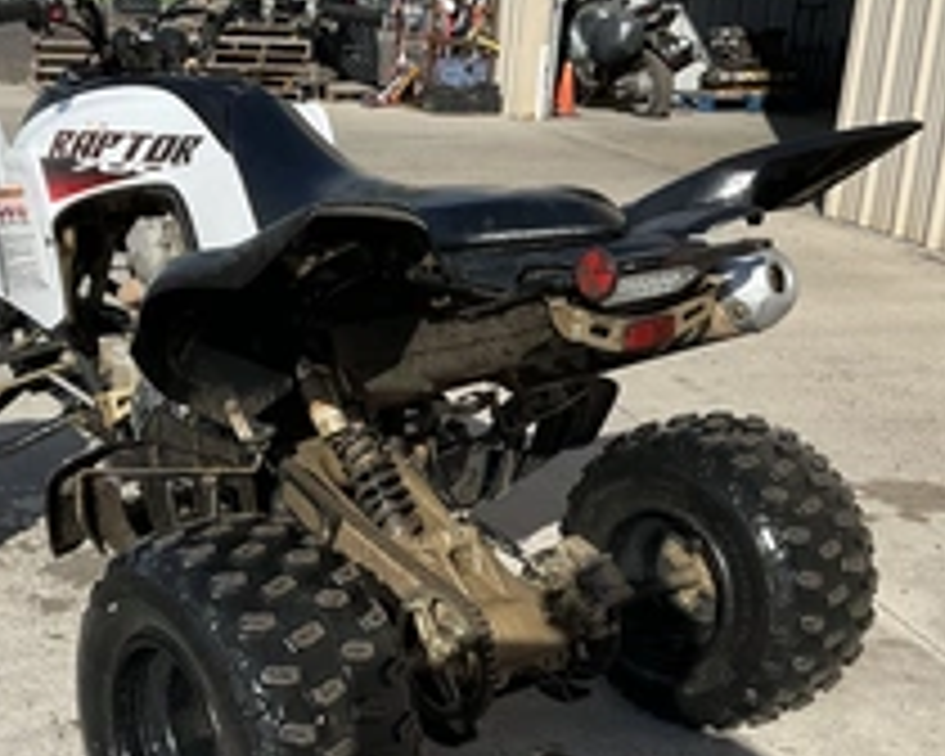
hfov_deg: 34.4
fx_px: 1510
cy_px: 464
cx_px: 302
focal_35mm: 54
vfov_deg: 28.0
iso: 25
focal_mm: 3
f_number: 1.8
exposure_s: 1/2141
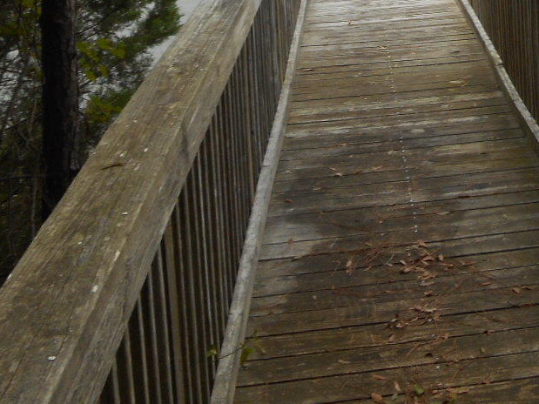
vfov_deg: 18.4
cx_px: 536
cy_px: -105
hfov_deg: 24.8
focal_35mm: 75
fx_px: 1168
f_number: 4
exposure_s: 1/100
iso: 80
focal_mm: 5.2
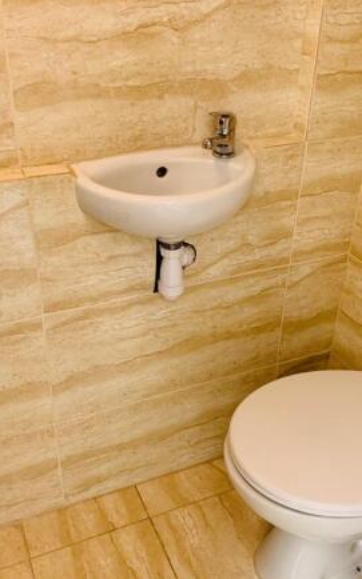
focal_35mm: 37
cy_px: 289
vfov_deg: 52.8
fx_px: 584
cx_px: 174
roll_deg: -0.9
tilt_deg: -31.7
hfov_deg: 34.4
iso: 64
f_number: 1.8
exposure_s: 1/121
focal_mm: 4.25
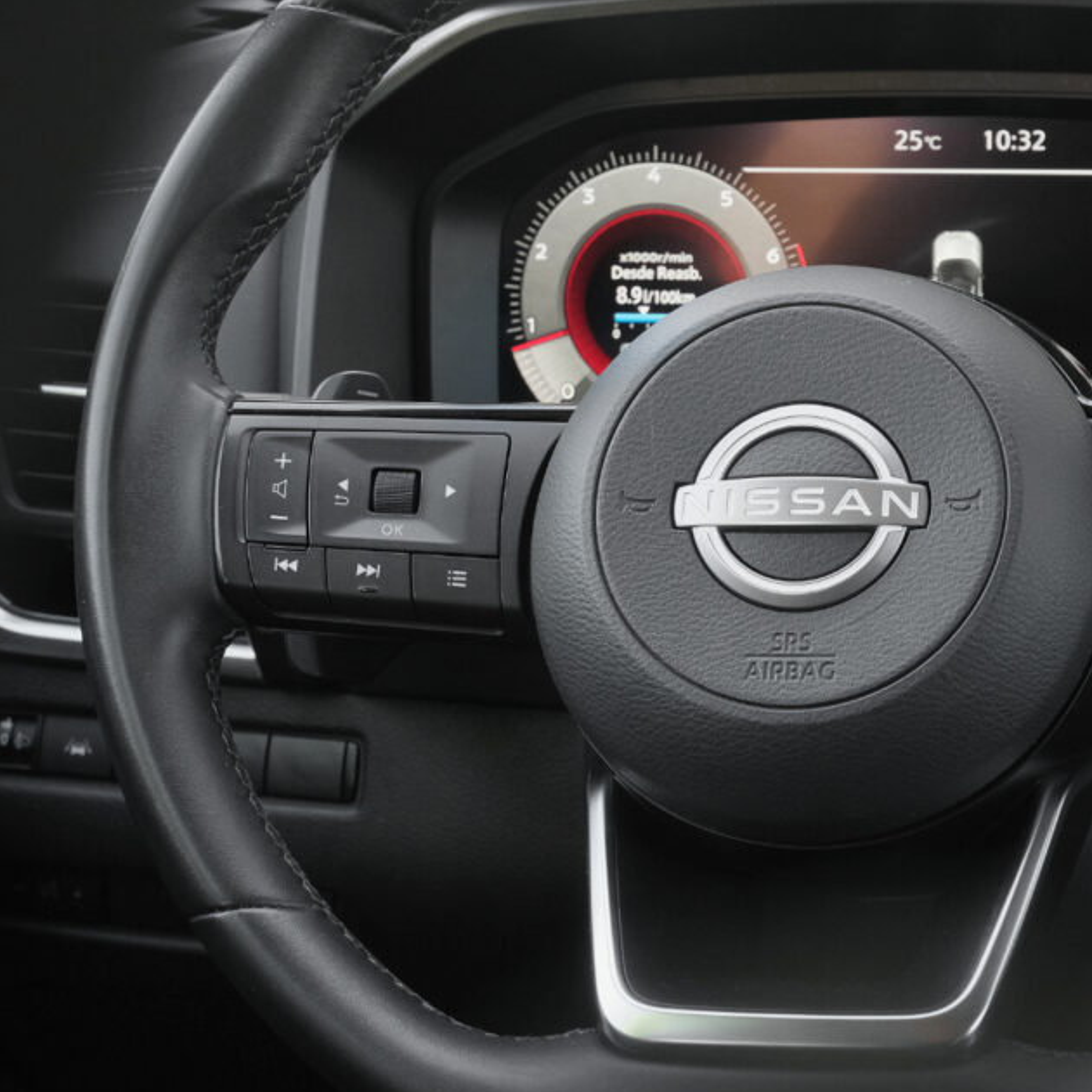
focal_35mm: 94
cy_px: 543
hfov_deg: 18.4
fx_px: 3355
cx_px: 790
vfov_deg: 18.5
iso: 2000
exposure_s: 1/50
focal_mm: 45
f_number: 9
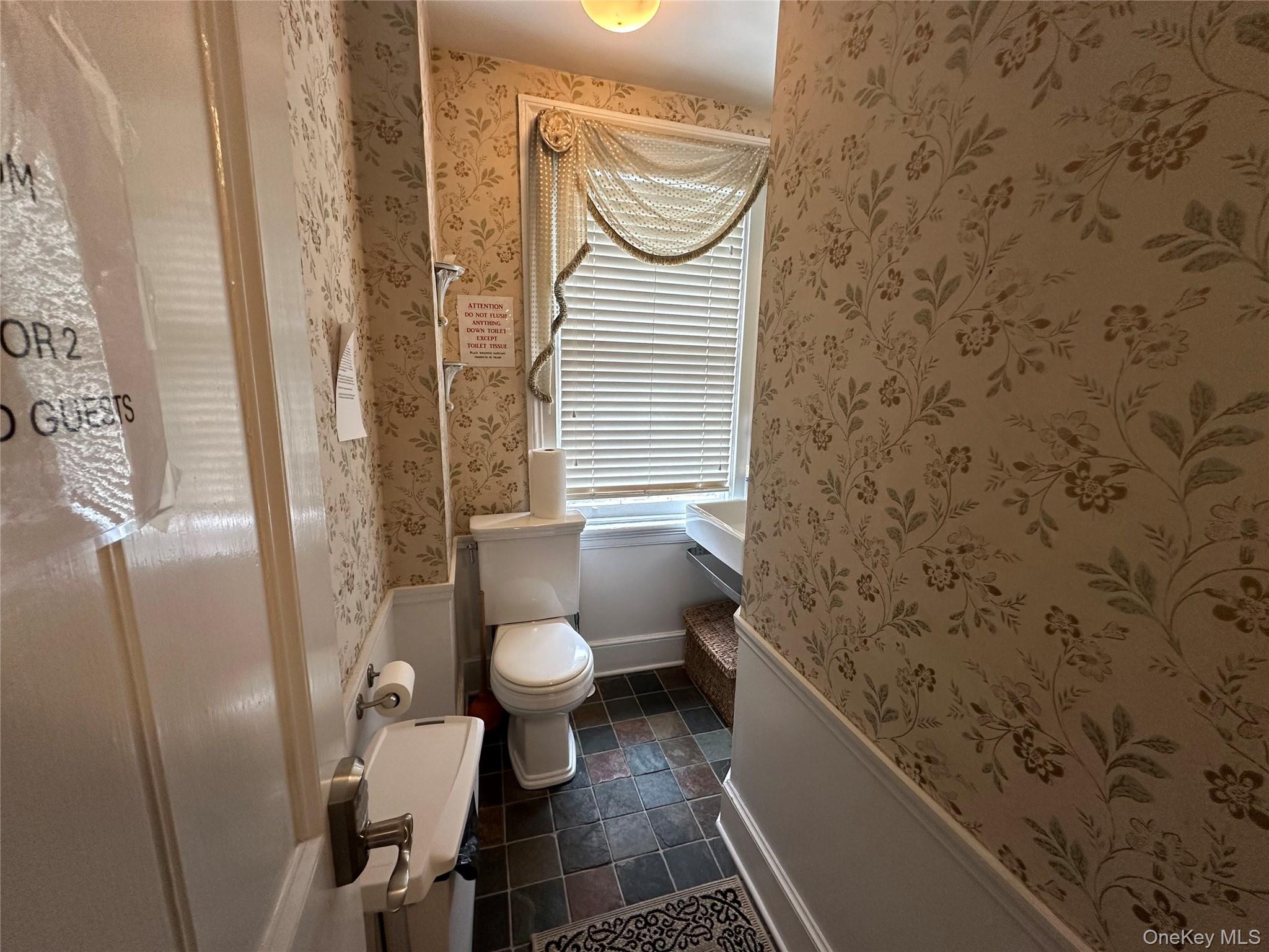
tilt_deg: -10.6
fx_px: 513
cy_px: 476
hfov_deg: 102.1
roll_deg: -1.7
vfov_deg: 85.7
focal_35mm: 14
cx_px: 634
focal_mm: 2.22
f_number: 2.2
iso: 160
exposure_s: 1/60
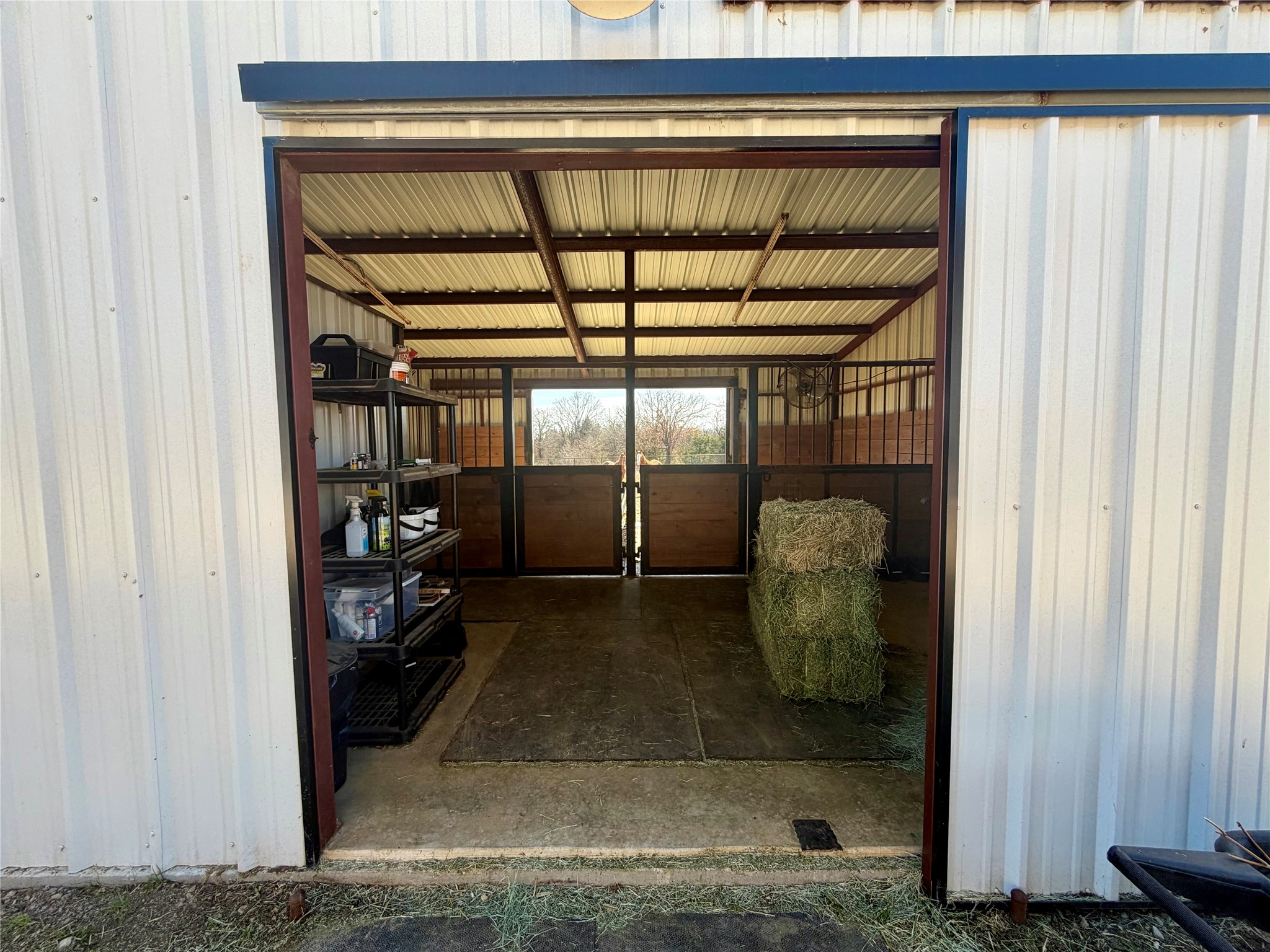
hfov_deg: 102.1
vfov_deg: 85.7
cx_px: 635
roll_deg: +0.8
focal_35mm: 14
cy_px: 476
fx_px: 514
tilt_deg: -3.8
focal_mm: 2.22
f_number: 2.2
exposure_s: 1/285
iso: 50
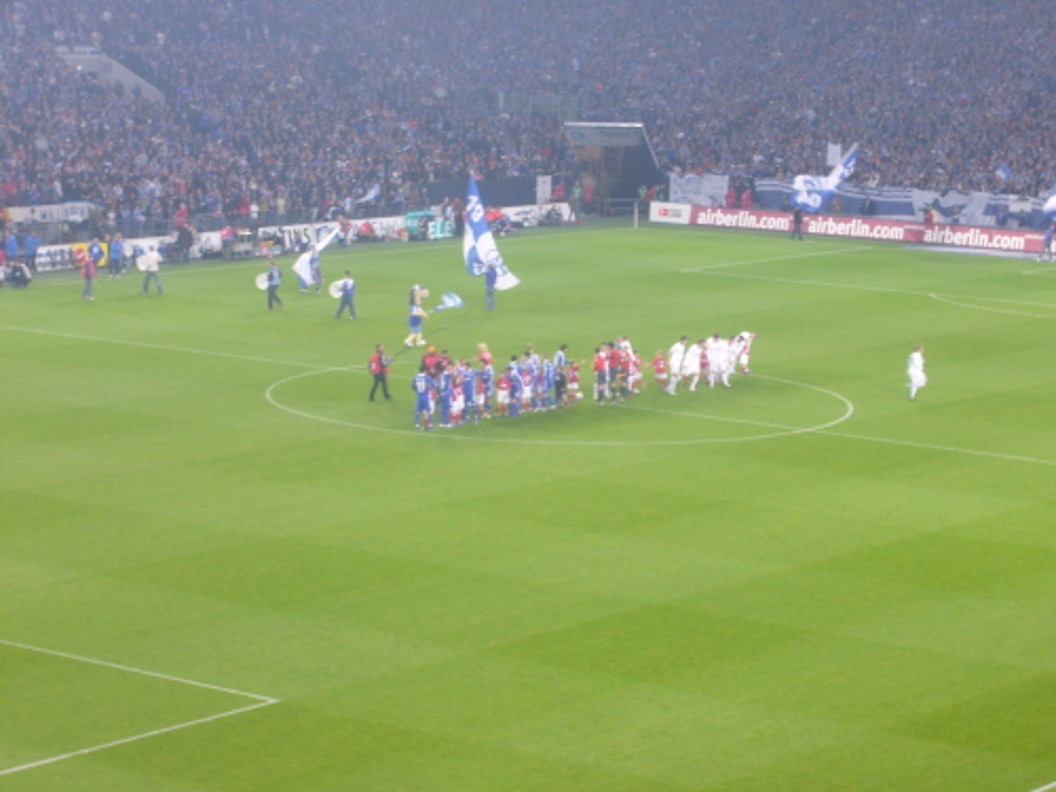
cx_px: 528
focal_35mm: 105
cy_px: 396
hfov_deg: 18.7
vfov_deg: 14.1
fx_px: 3203
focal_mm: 17.4
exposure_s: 1/15
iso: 125
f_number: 5
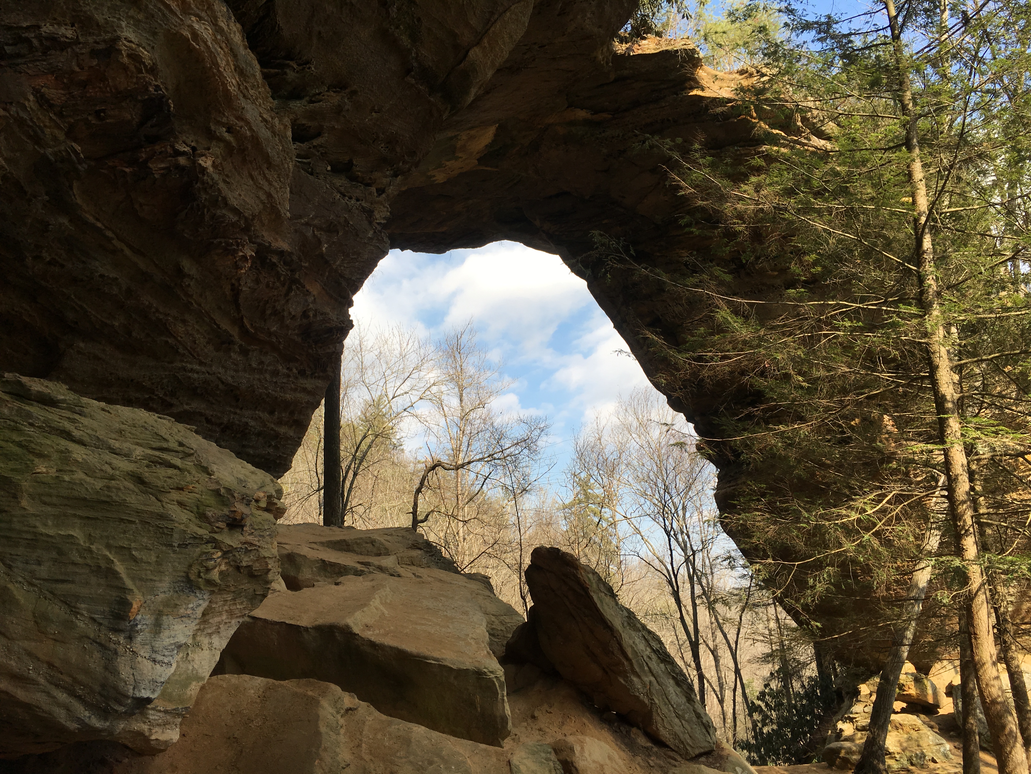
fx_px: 864
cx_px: 516
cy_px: 387
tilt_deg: +16.4
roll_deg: +2.2
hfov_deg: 61.7
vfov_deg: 48.2
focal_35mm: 29
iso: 25
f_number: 2.2
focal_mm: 4.15
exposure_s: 1/641
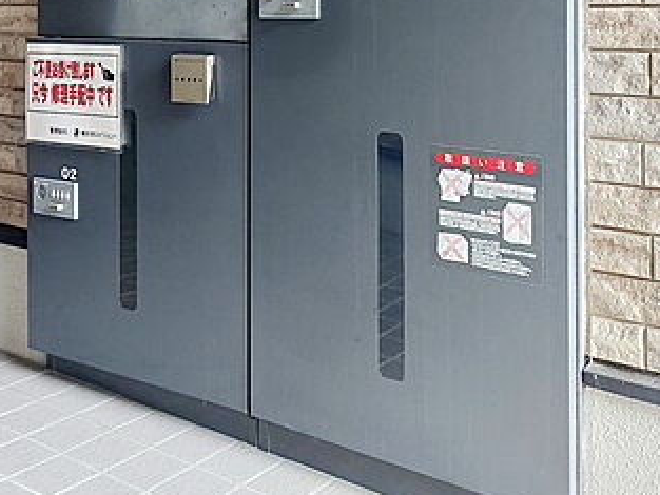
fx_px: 935
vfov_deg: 28.2
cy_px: 19
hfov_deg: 38.9
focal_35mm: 49
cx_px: 331
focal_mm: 5.23
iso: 125
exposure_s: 1/24
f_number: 1.8
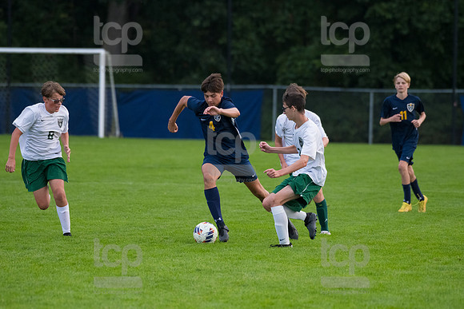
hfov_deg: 6.4
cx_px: 232
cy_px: 154
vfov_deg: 4.3
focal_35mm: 320
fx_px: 4125
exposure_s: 1/2000
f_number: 5.6
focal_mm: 320
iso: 3200
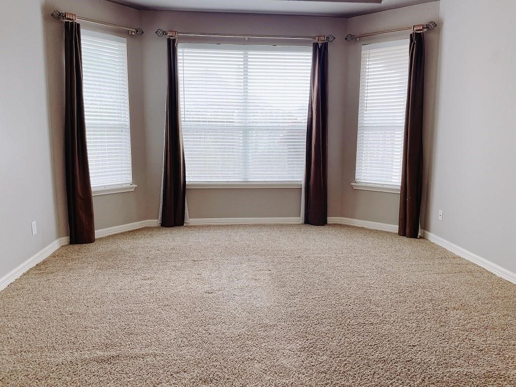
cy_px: 194
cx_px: 258
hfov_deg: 67.3
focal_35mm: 26
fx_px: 388
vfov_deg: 53.1
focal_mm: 4.2
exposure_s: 1/120
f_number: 1.6
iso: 50
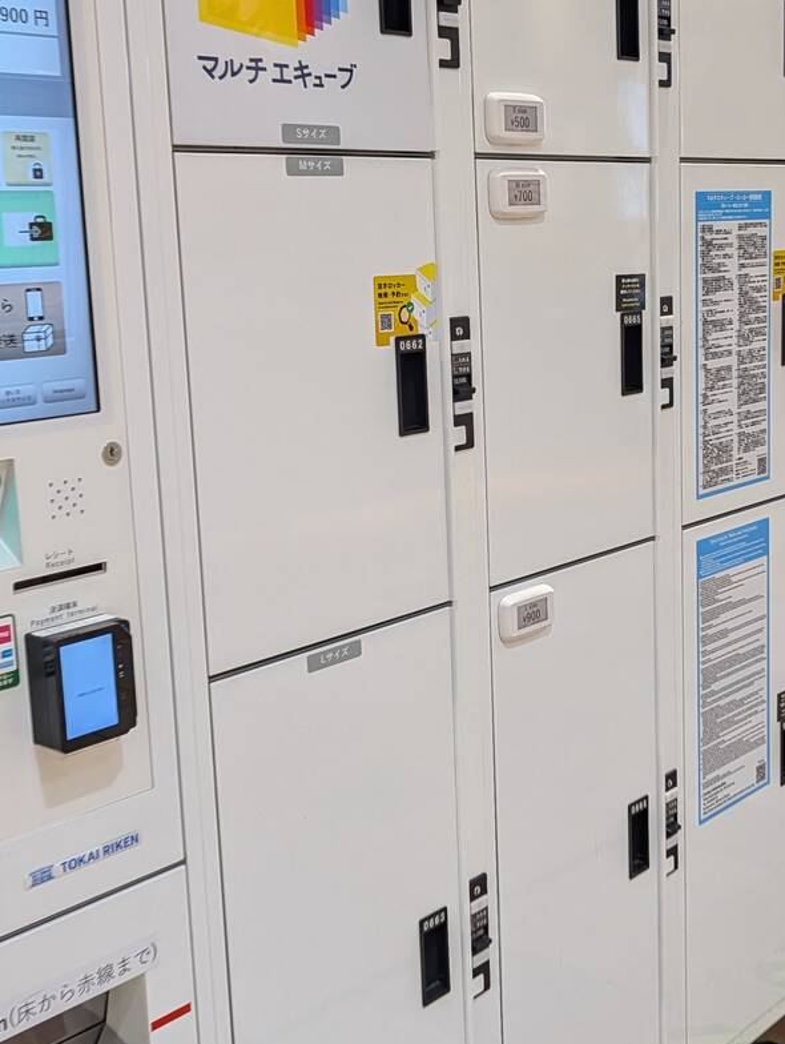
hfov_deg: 28.9
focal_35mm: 49
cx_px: 653
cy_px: 467
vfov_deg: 38.8
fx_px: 1478
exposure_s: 1/100
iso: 65
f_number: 1.68
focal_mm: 6.9
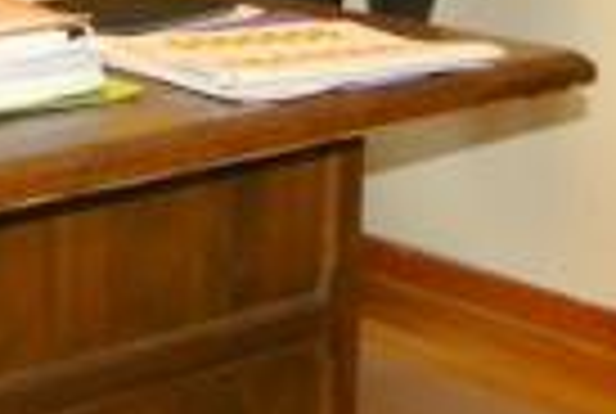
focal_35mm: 101
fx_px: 1732
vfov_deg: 13.2
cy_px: -99
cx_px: -252
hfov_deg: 18.3
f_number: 3.4
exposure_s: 1/60
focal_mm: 4
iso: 200
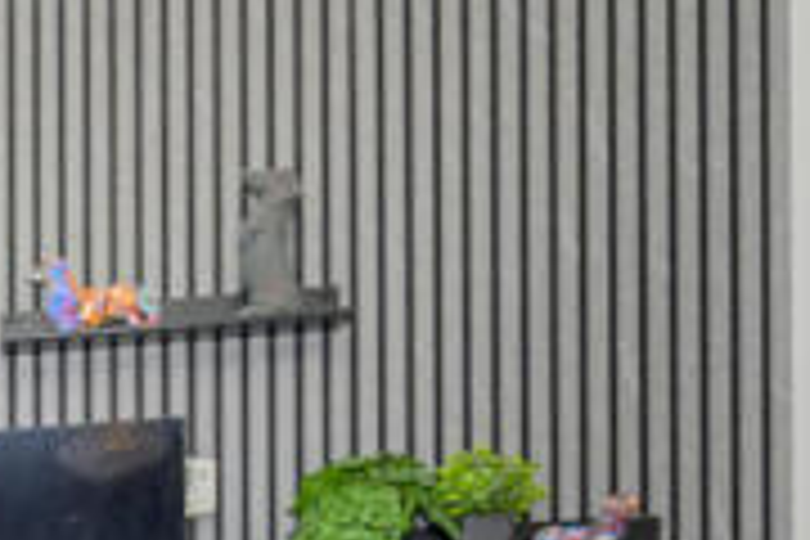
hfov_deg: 30.4
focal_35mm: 51
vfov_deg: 20.3
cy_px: 929
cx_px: -250
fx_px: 1147
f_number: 6.3
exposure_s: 1/125
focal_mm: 14
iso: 320
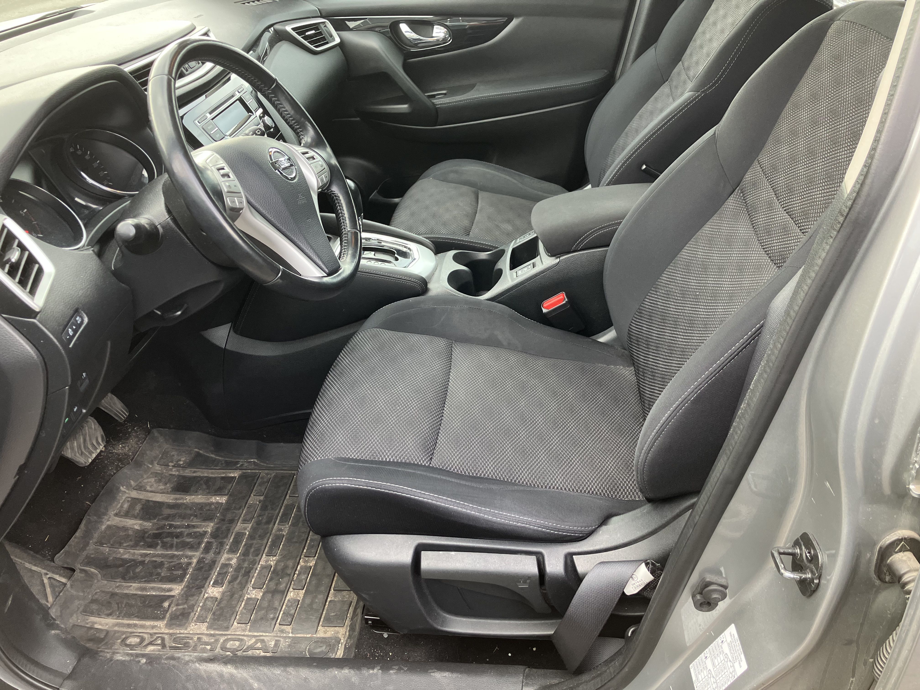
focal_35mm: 28
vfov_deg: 49.7
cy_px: 345
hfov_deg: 63.4
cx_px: 460
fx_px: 744
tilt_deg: -32.7
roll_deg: +2.2
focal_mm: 3.99
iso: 80
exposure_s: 1/102
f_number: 1.8
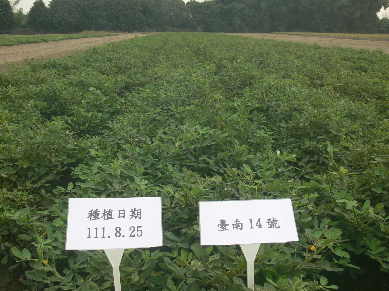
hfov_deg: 52.6
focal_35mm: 35
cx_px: 194
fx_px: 393
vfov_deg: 40.7
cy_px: 146
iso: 80
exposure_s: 1/125
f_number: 4
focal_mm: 7.4
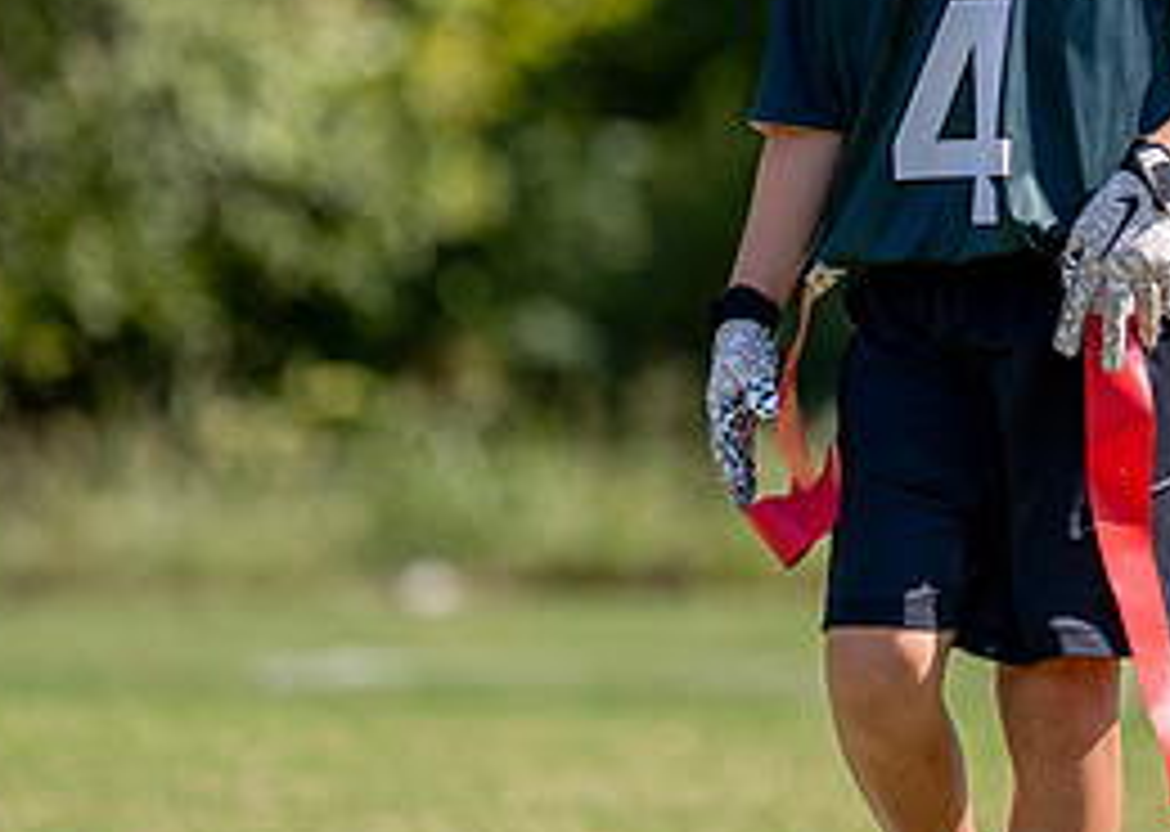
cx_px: 1021
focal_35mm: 464
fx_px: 15398
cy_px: 116
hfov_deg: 4.3
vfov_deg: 3.1
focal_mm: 168
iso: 200
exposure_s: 1/2500
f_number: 2.8
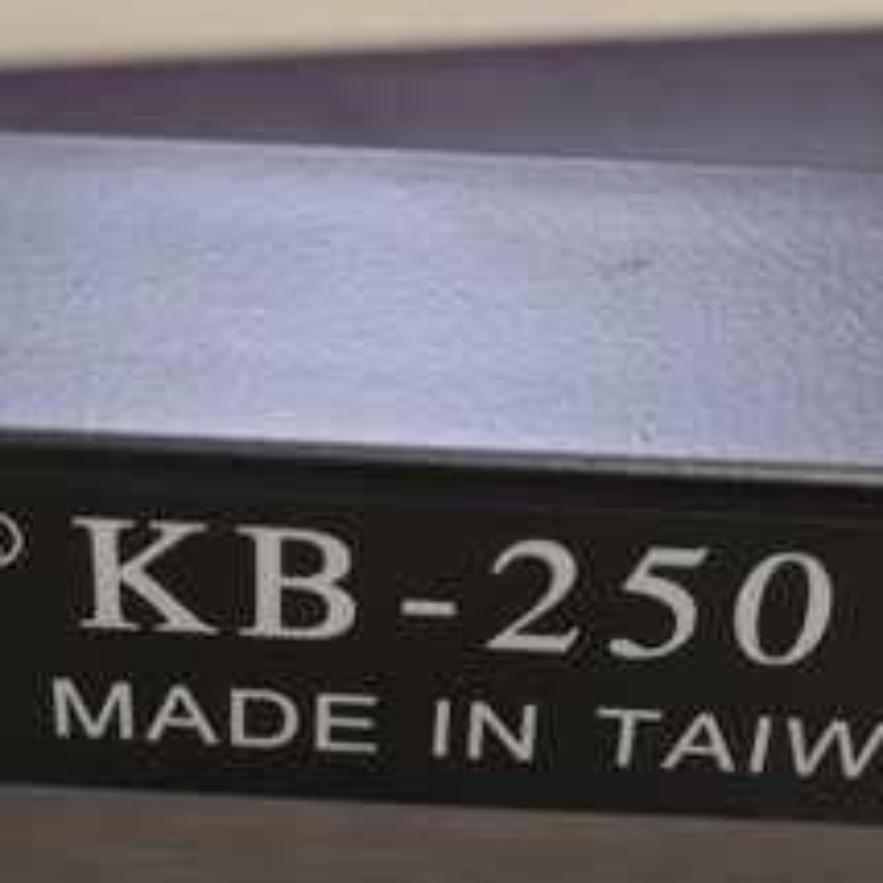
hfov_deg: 21.6
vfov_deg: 21.7
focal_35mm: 80
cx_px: 363
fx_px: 2309
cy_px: 442
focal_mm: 18.3
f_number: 2.8
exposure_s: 1/30
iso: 1000
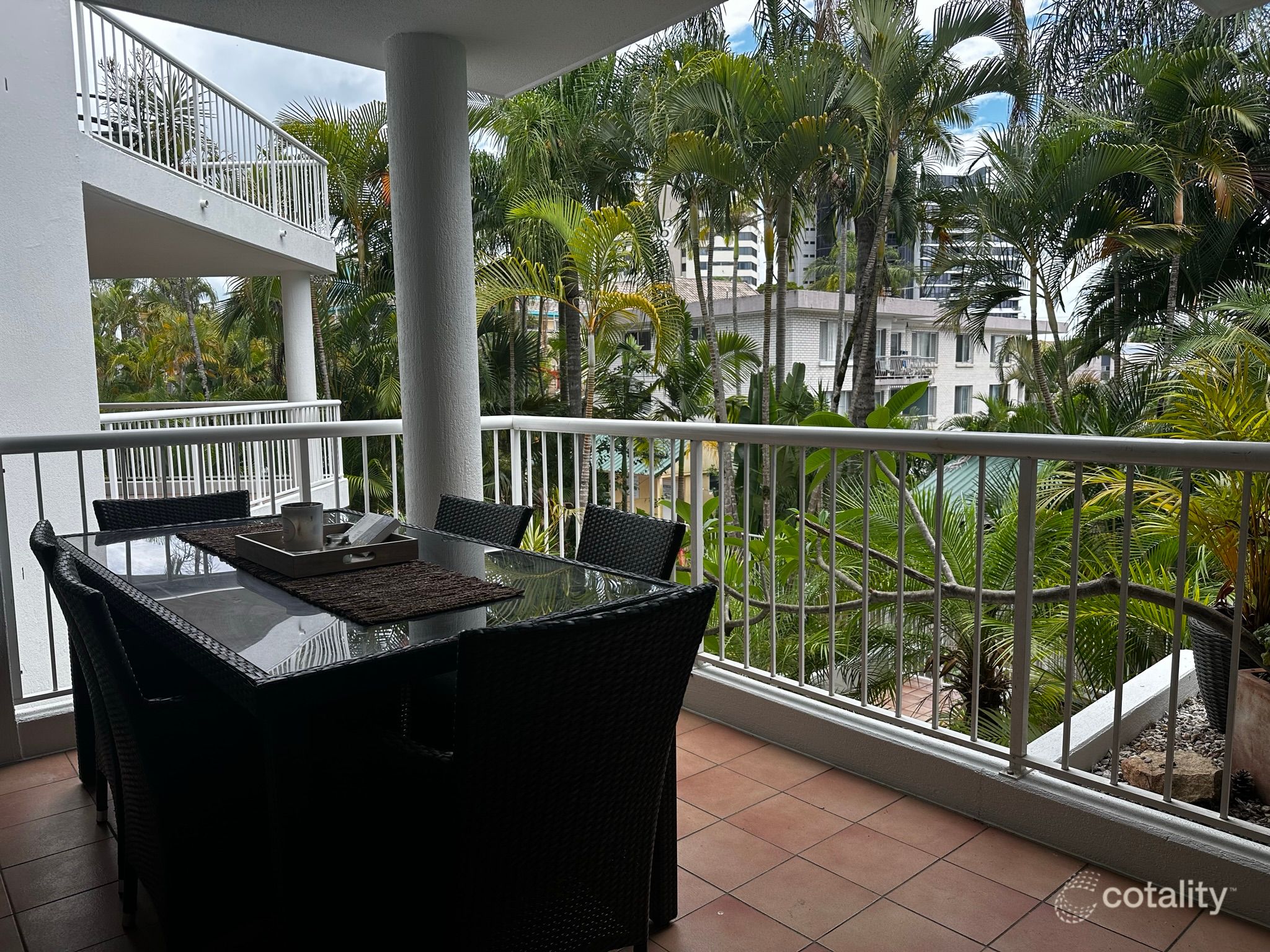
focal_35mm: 24
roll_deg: +0.5
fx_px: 881
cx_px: 635
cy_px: 476
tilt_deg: -6.0
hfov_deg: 71.6
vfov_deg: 56.8
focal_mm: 6.86
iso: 80
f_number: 1.78
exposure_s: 1/962
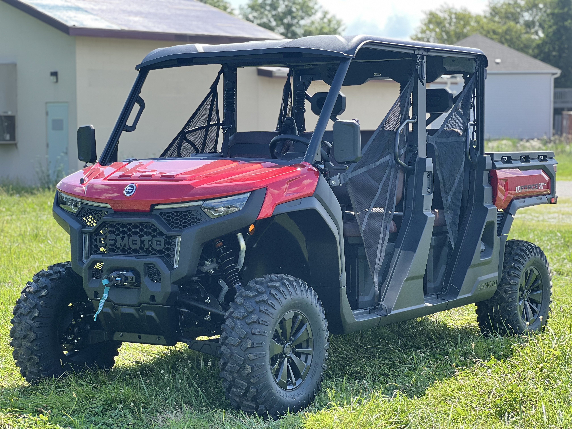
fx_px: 1272
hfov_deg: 25.3
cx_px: 286
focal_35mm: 77
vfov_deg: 19.1
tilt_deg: -3.4
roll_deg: +0.3
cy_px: 214
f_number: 2.8
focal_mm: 9
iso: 20
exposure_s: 1/144
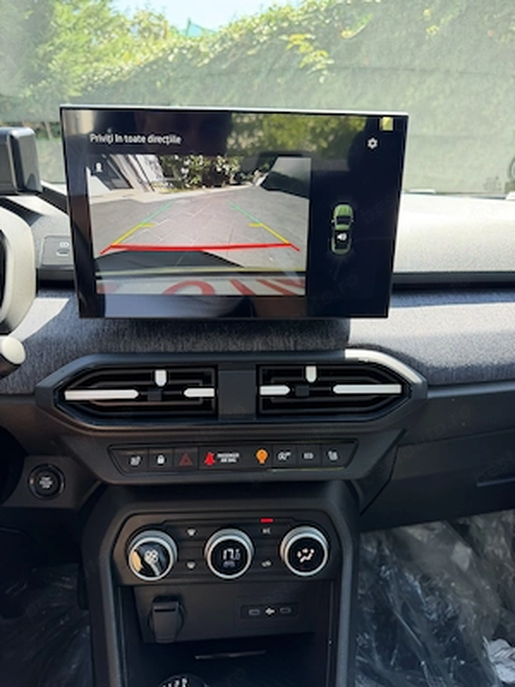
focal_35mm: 24
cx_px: 258
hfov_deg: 56.8
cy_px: 344
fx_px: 476
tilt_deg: -18.5
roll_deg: -1.8
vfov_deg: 71.6
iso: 80
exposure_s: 1/172
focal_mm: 6.76
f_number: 1.78
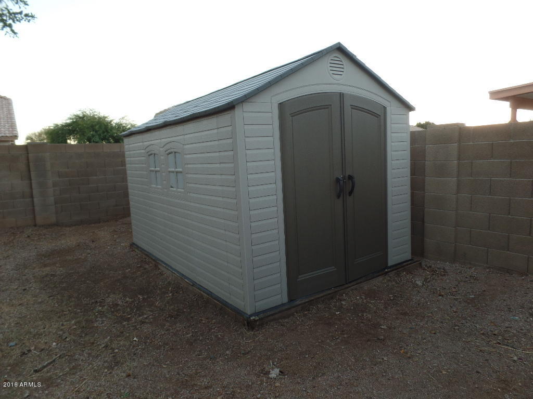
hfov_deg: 73.9
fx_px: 354
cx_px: 266
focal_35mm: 23
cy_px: 200
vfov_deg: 58.9
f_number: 2.8
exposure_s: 1/30
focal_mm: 4.1
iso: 80
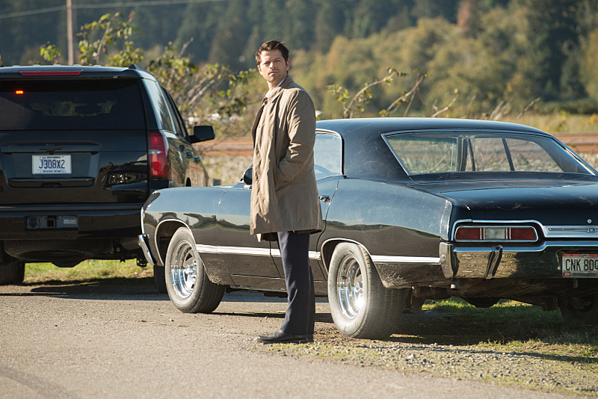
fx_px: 3323
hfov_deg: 10.3
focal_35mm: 200
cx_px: 299
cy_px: 200
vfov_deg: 6.9
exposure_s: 1/200
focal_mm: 200
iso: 100
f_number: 6.3
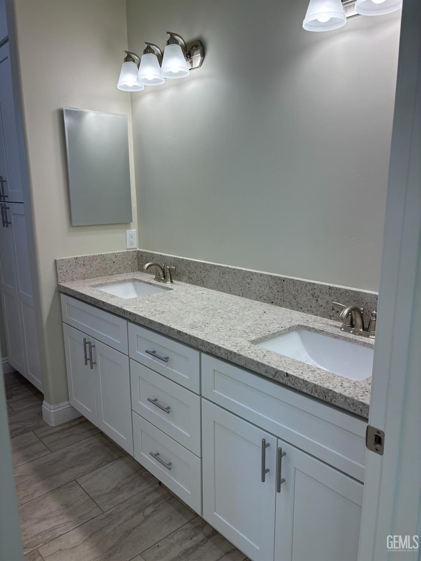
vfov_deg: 67.3
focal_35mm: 26
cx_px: 210
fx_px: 422
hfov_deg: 53.1
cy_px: 280
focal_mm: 5.96
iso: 50
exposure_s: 1/385
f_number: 1.6
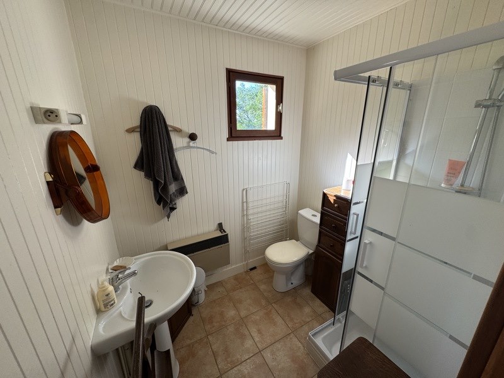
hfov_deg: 102.1
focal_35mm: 14
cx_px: 252
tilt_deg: -16.6
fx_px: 204
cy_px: 189
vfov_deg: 85.7
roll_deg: +0.2
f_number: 2.2
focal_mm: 2.22
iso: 50
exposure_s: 1/99
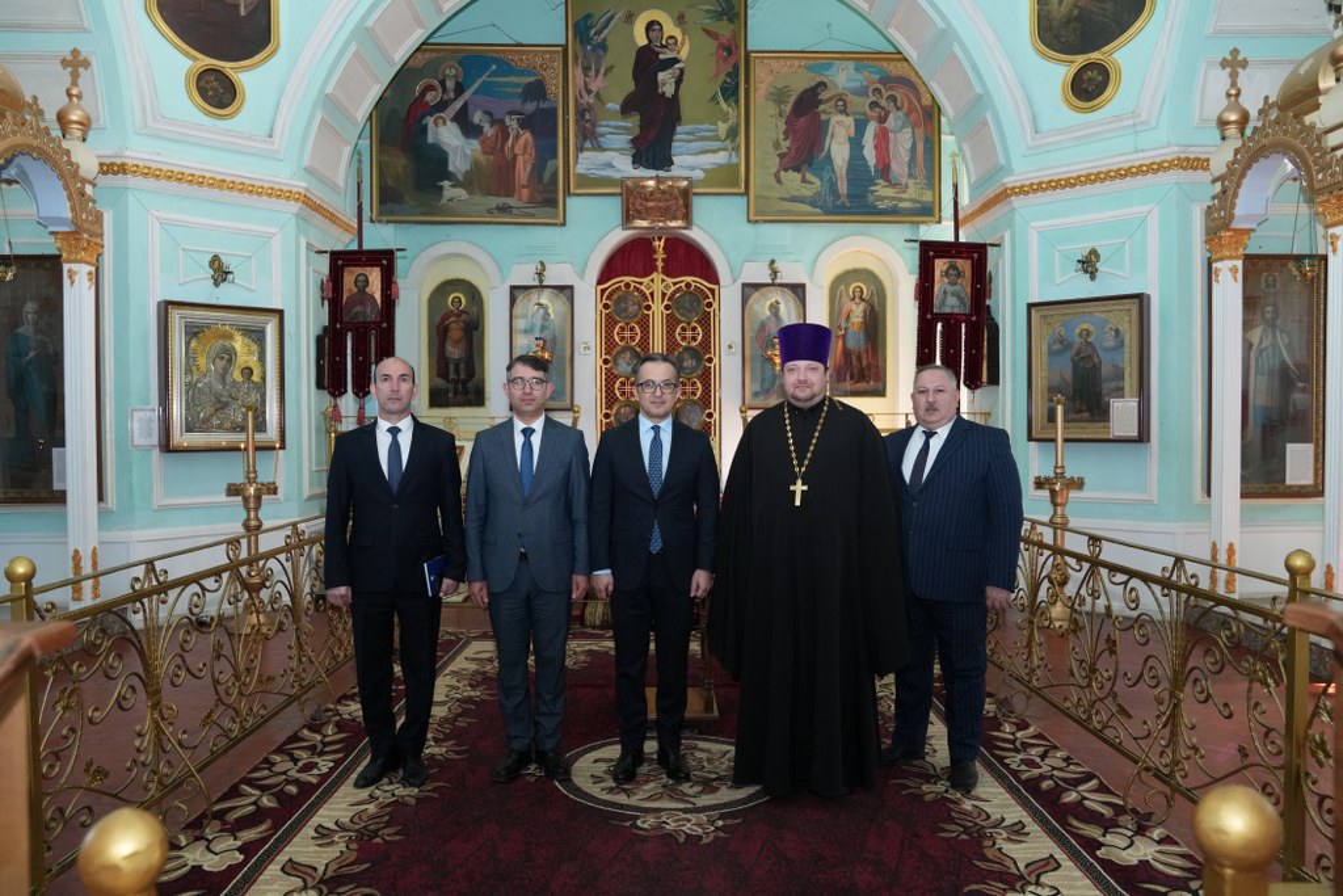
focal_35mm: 24
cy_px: 448
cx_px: 672
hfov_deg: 73.7
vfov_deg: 53.1
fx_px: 895
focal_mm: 24
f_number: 4
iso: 2500
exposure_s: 1/200
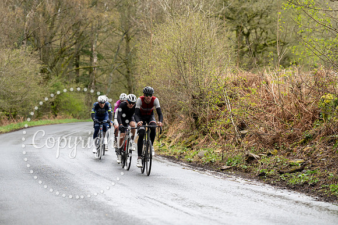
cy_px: 112
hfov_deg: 15.2
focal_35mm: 135
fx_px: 1268
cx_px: 169
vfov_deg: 10.2
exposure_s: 1/1000
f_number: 3.5
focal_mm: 135
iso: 1000
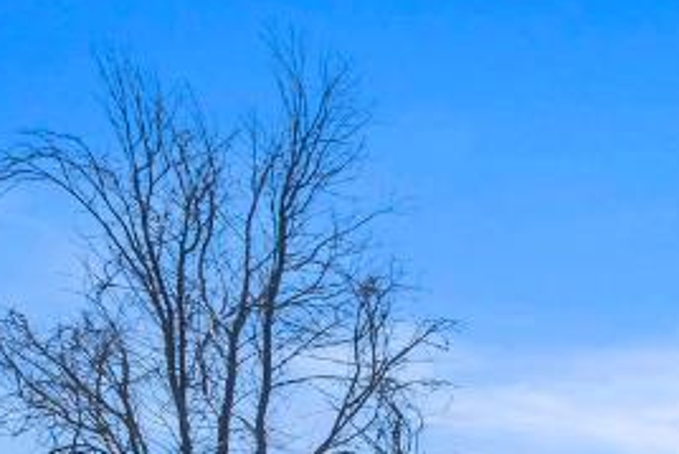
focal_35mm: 84
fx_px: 1585
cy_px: 1116
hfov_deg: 15.3
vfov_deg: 12.5
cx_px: 1583
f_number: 5.6
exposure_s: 1/550
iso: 250
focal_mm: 10
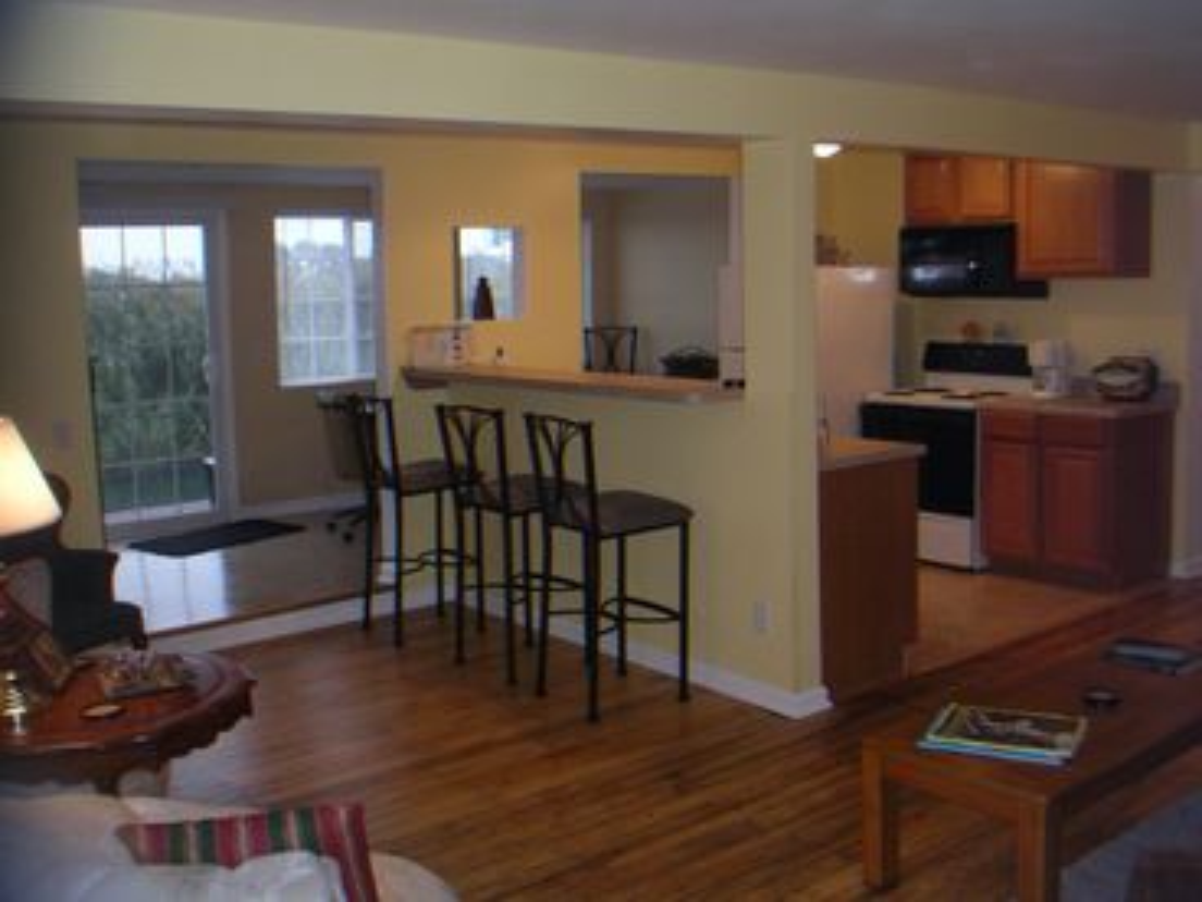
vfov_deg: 38.7
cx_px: 601
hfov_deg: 50.1
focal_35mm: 37
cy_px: 451
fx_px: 1285
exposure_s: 1/60
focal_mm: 5.7
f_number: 2.8
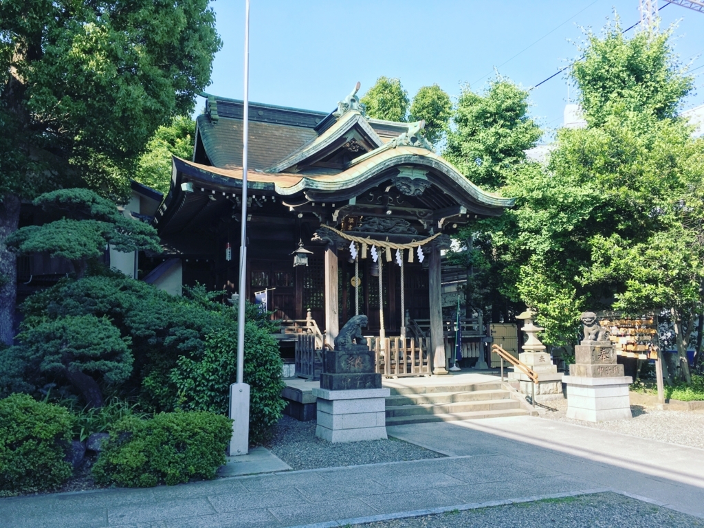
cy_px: 264
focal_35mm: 29
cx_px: 352
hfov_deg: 61.7
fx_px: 590
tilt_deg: +5.3
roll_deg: +0.6
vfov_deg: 48.2
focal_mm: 4.15
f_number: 2.2
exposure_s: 1/478
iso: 25
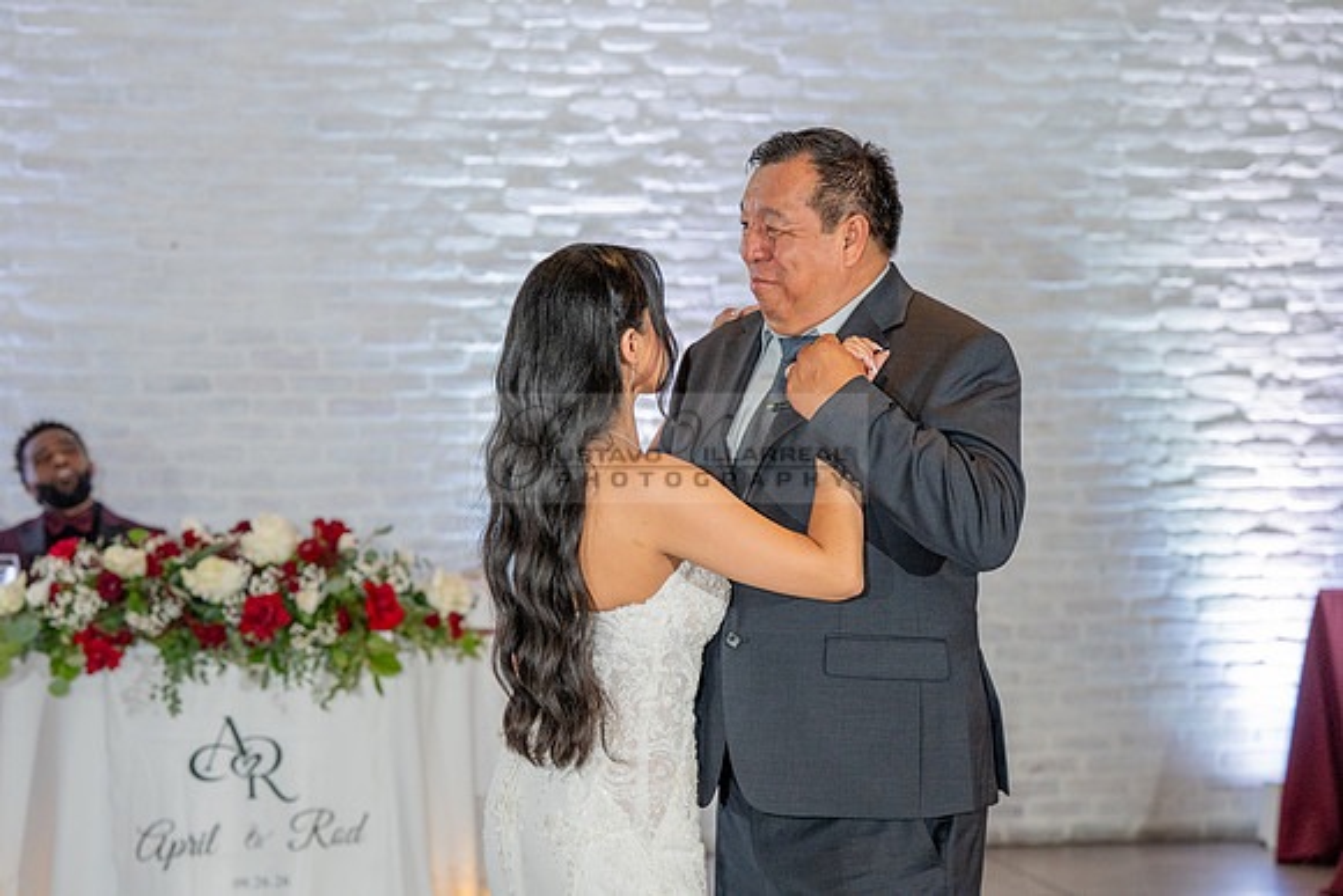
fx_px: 3321
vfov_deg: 15.4
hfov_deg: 22.9
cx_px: 672
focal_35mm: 89
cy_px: 448
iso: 1600
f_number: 4.5
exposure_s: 1/125
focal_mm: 89
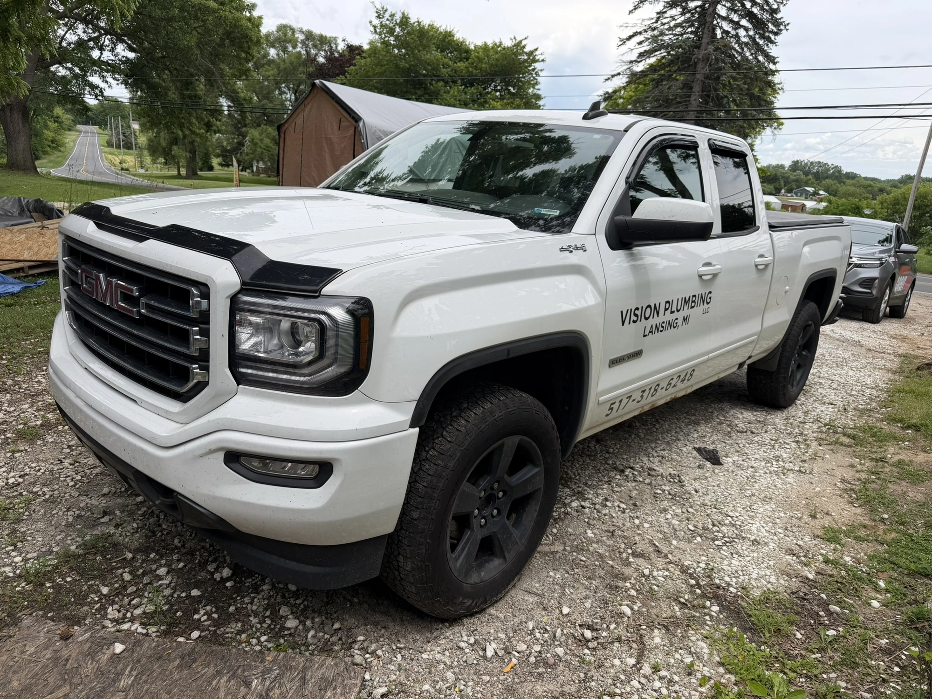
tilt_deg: -16.0
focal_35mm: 24
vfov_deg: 56.8
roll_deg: -5.0
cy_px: 350
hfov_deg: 71.6
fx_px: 646
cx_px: 466
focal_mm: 6.76
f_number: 1.78
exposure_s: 1/3145
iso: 80
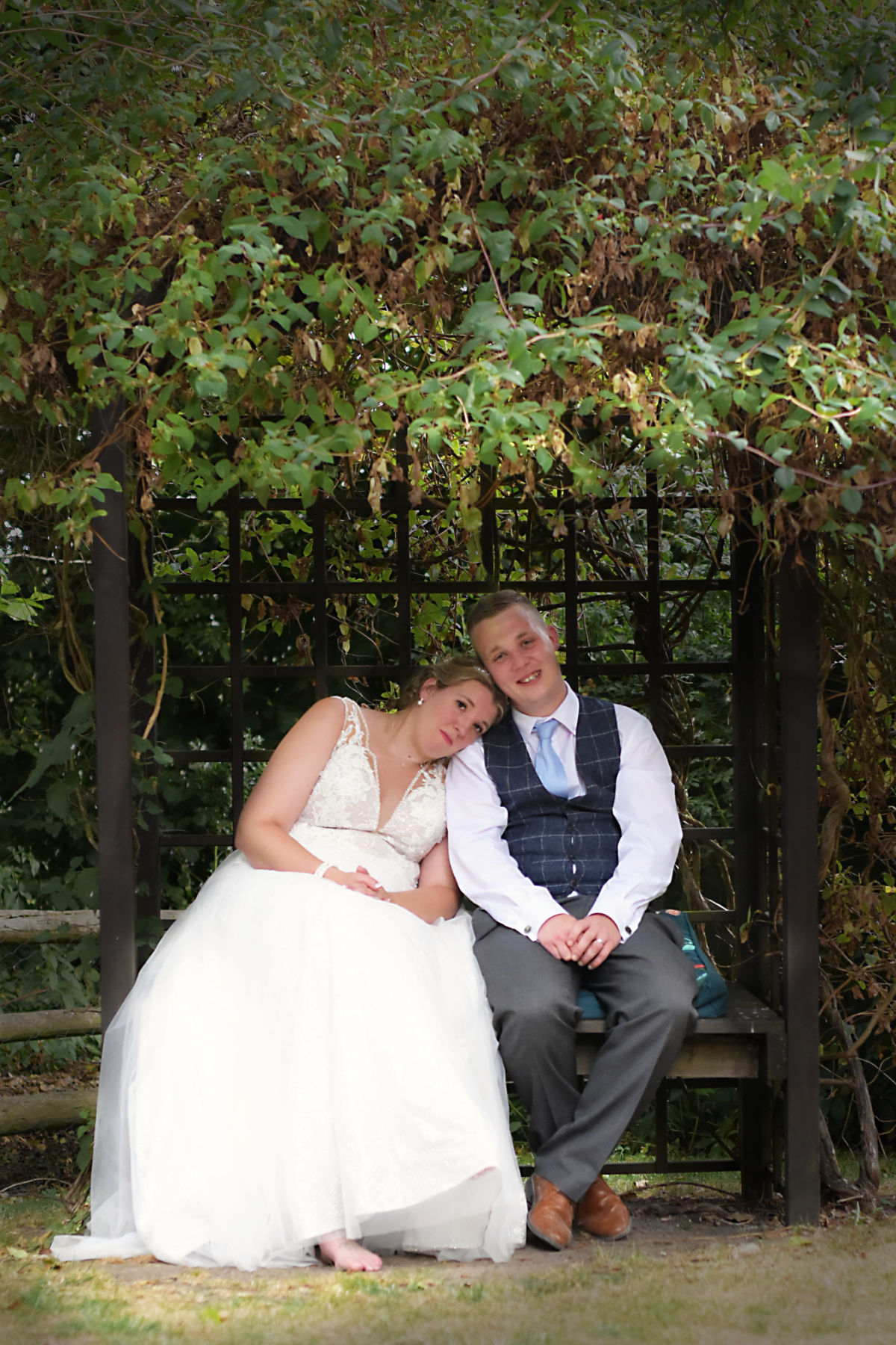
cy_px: 672
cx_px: 448
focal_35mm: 52
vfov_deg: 37.9
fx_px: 1960
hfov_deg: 25.8
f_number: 2.2
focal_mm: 35
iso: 2000
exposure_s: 1/1600
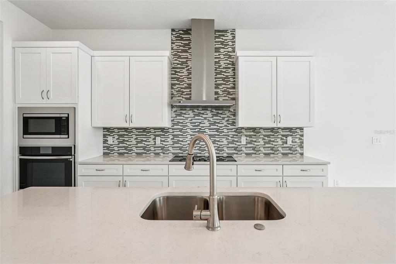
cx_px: 198
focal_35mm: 17
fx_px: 187
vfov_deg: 70.4
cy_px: 132
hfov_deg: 93.3
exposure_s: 1/60
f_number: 8
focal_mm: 17
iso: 400
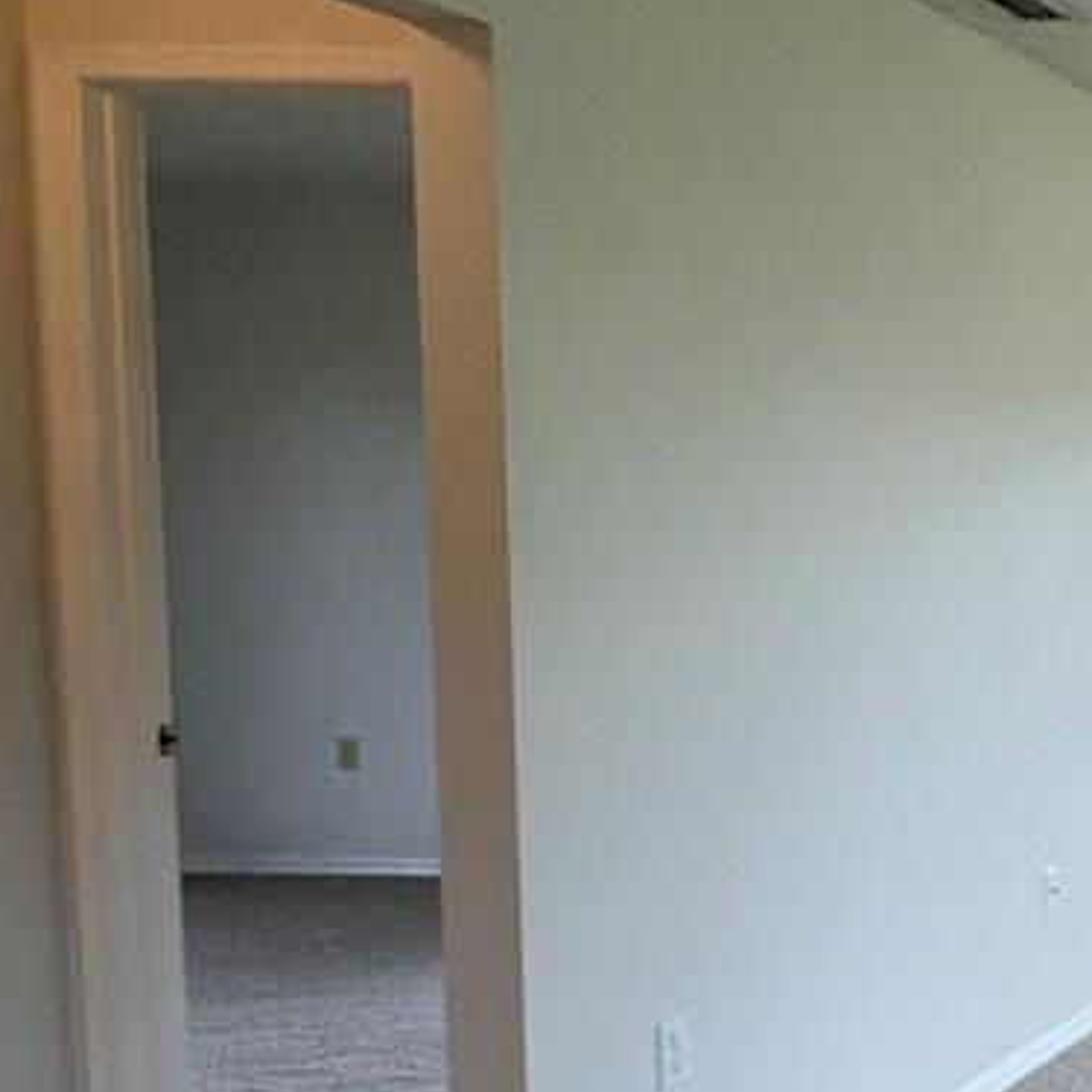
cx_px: 1889
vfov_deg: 32.2
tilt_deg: -4.4
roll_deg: -0.2
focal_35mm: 53
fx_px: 1892
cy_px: 625
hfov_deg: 22.1
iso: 125
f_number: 2.2
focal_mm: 2.22
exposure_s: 1/120
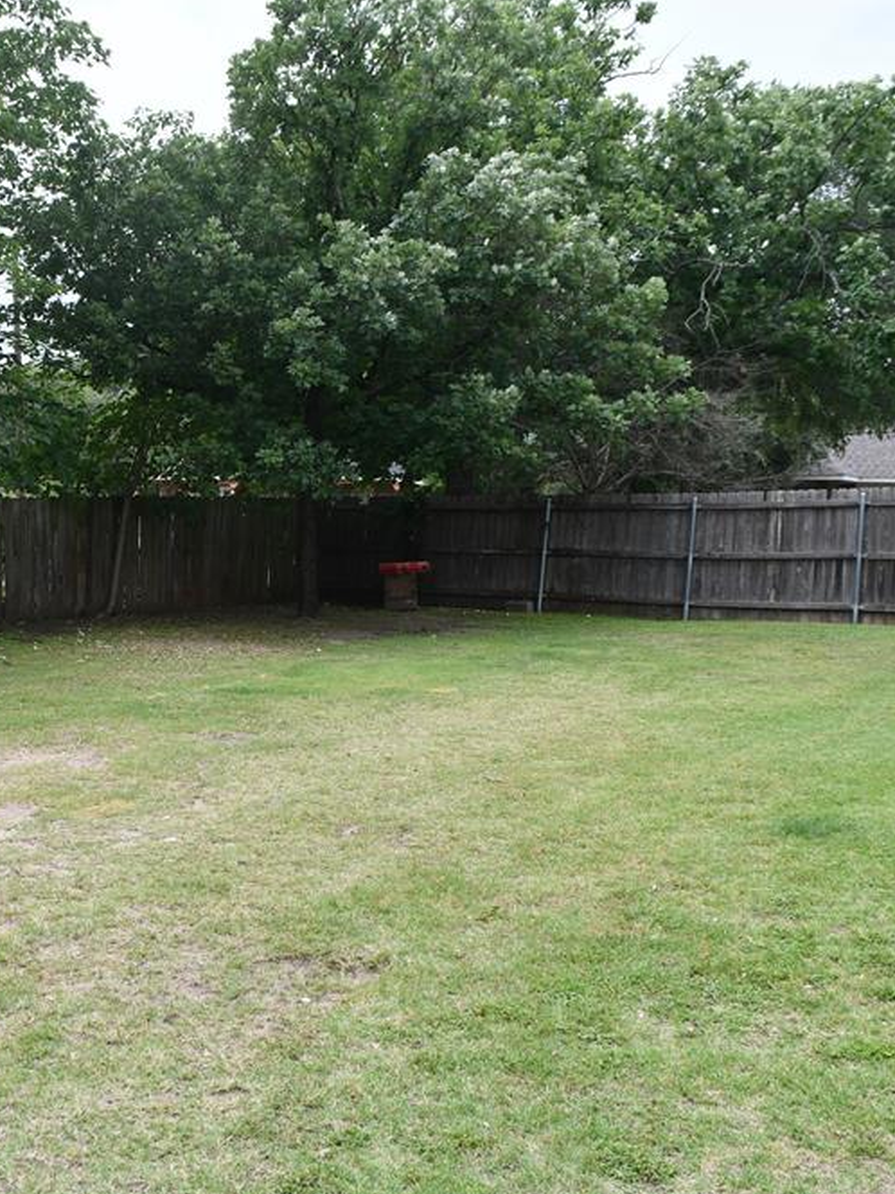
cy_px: 597
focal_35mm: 40
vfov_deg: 46.8
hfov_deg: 35.1
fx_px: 1379
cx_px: 207
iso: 180
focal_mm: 18
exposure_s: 1/250
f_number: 8
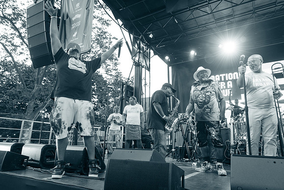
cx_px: 142
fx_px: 189
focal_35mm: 24
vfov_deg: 53.2
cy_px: 95
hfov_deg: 73.7
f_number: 4
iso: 2500
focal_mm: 24
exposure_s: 1/160
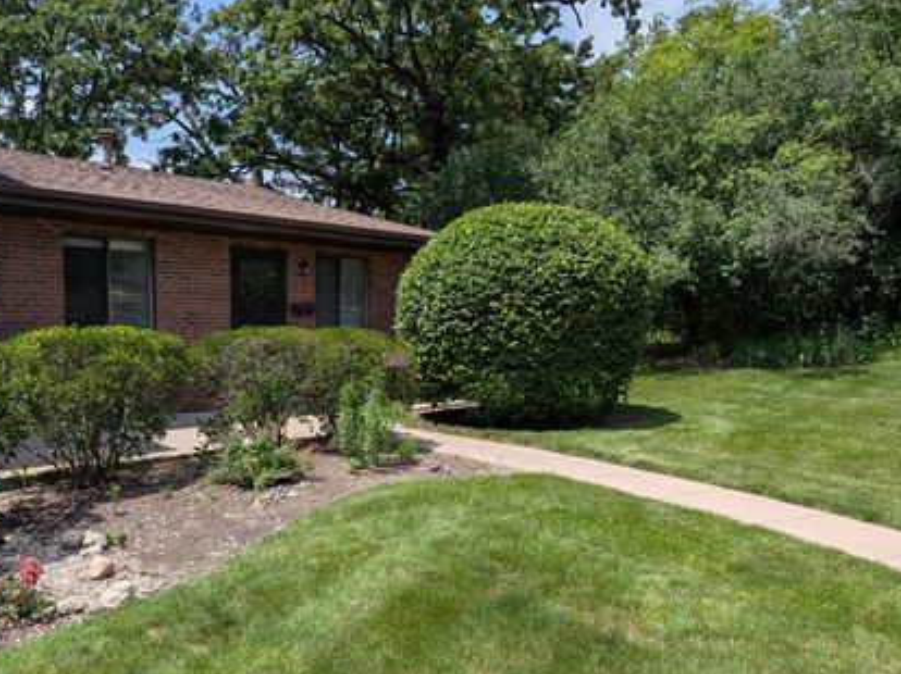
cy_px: 371
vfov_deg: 48.1
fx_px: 754
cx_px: 407
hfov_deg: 61.6
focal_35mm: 29
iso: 29
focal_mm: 4.53
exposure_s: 1/1511
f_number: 1.7
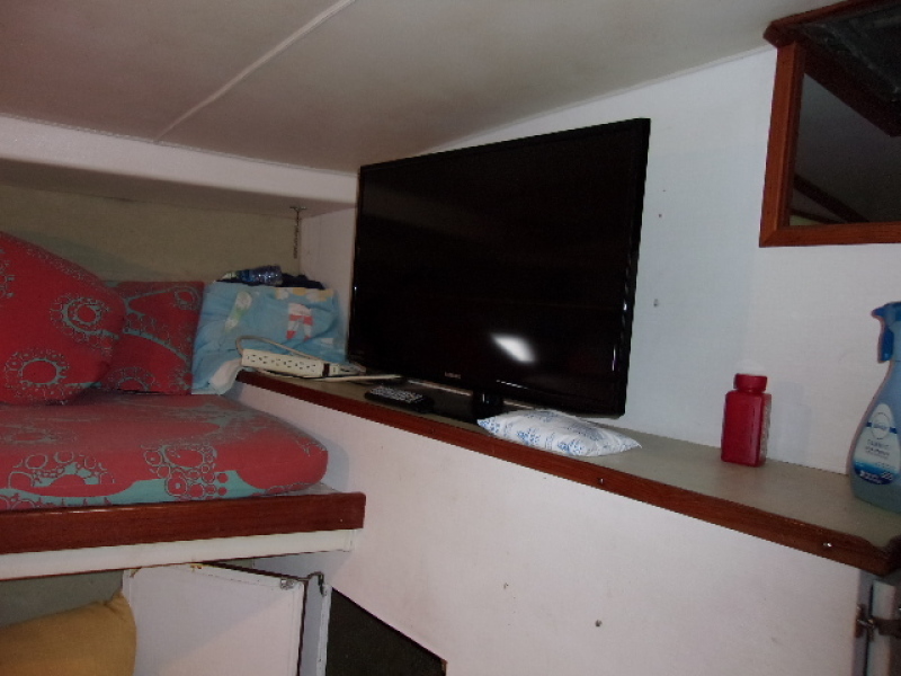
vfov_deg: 51.4
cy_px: 338
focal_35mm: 27
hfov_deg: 65.3
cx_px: 450
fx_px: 703
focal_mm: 4.9
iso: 200
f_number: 3
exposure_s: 1/34
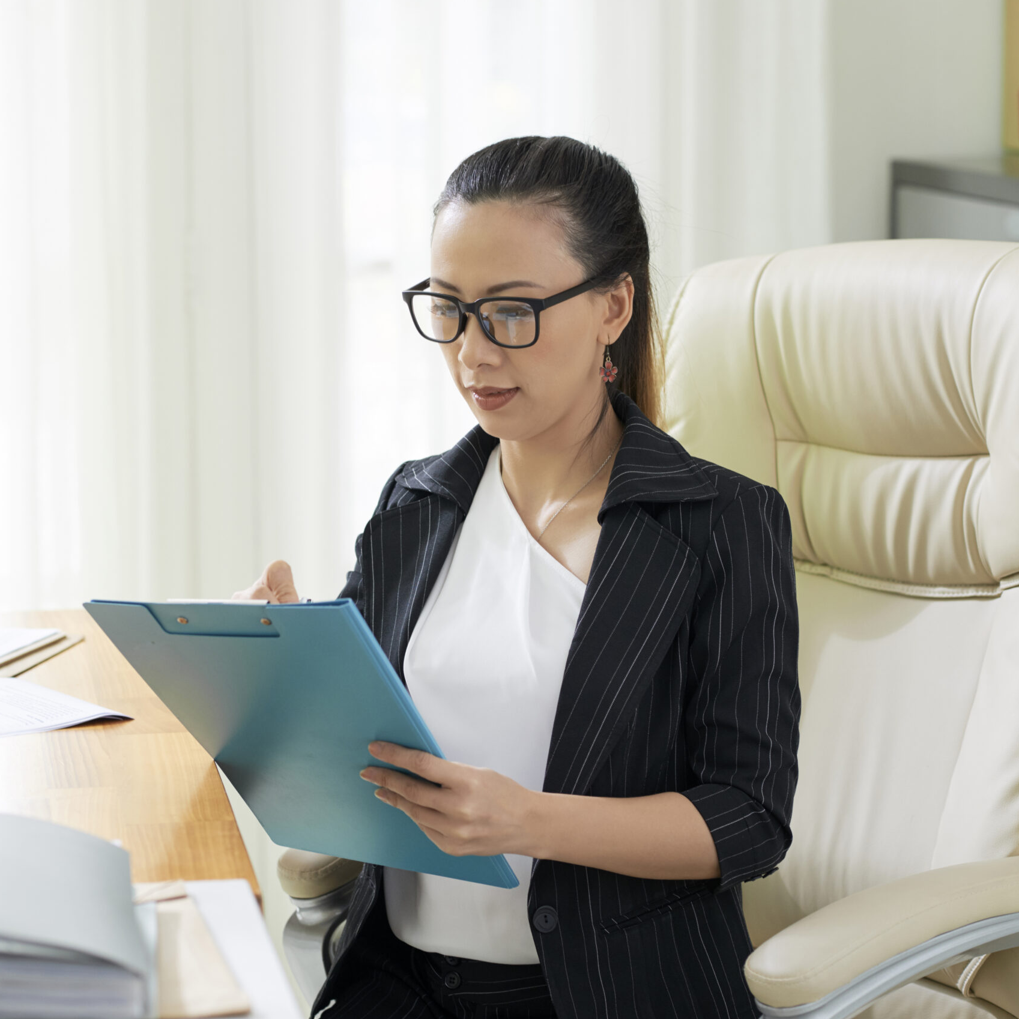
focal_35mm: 109
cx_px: 333
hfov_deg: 15.9
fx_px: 3630
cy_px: 510
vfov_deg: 16.0
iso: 400
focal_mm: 85
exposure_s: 1/125
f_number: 4
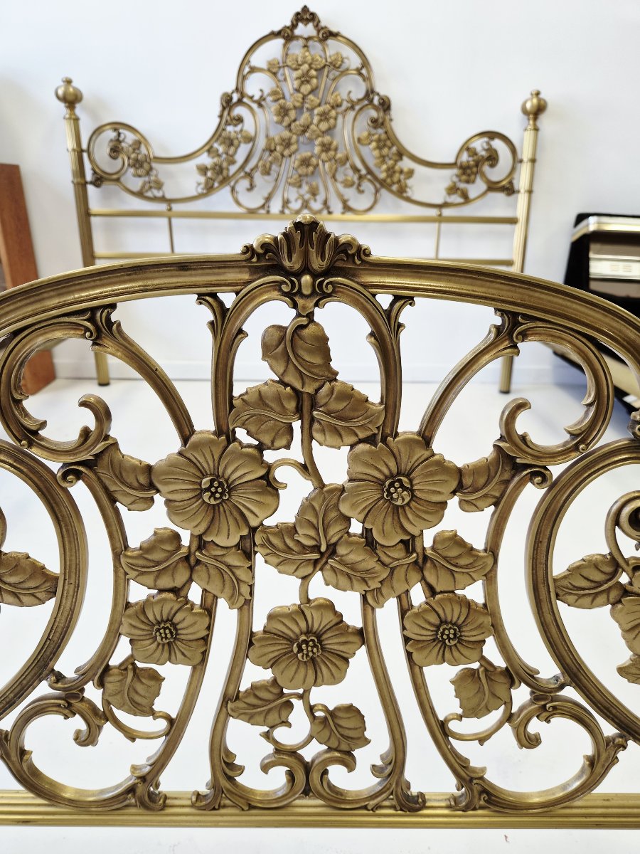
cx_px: 320
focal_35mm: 23
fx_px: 567
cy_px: 427
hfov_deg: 58.9
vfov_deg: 73.9
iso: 64
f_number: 1.8
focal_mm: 5.4
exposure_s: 1/100
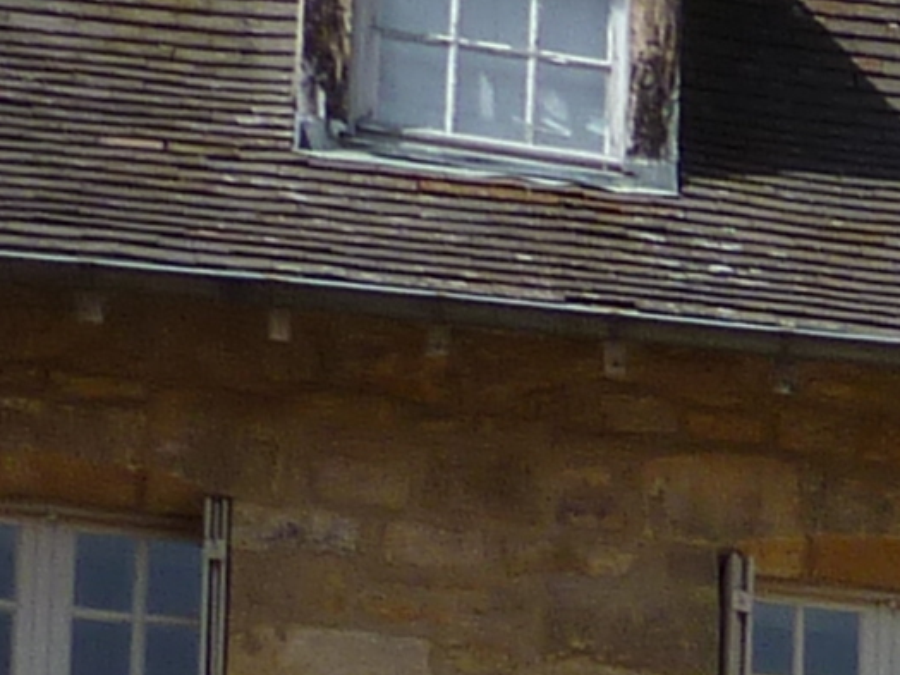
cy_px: 1855
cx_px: 2181
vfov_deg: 7.7
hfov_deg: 9.9
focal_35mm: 174
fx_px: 4524
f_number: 5
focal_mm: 4.1
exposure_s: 1/500
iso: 80
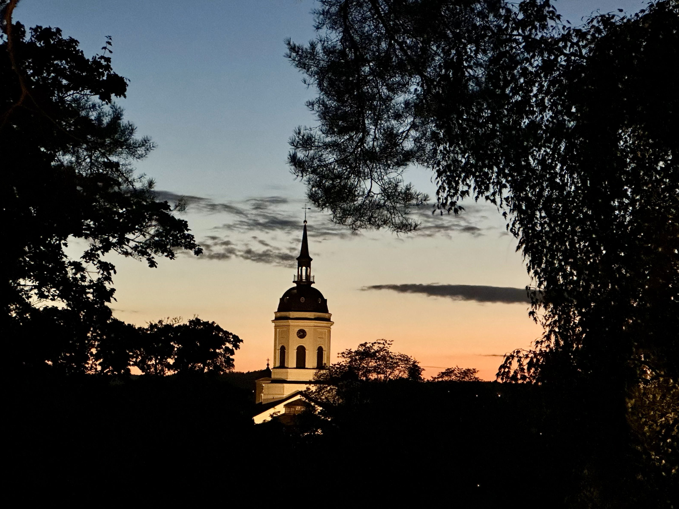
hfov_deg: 20.0
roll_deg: -1.2
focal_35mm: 98
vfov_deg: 15.1
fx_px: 1922
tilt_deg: +4.7
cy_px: 262
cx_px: 290
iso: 1000
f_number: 2.8
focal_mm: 9
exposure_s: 1/41
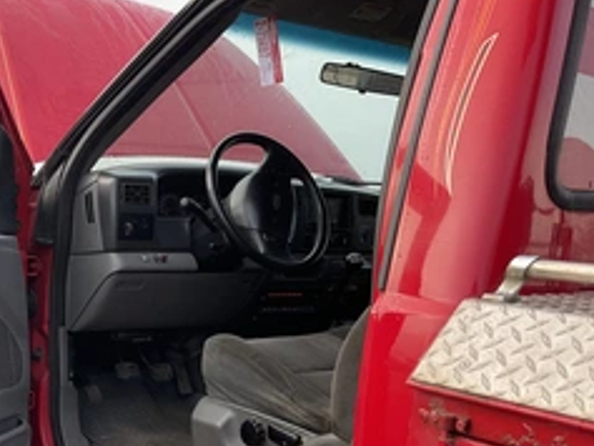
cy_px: 321
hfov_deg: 37.2
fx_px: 841
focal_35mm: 49
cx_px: 98
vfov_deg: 29.3
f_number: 1.8
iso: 25
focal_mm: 3
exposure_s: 1/245
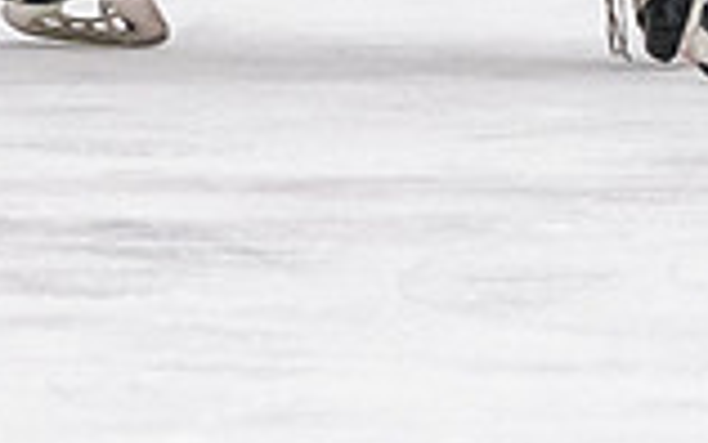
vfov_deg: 1.1
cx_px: -44
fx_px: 22534
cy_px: -494
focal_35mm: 1167
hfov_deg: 1.8
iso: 3200
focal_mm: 110
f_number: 2.8
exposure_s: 1/640
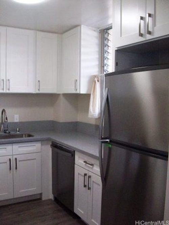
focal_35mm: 34
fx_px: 221
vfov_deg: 54.0
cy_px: 112
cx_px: 84
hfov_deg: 41.8
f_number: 2.8
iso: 278
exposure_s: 1/128
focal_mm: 5.7
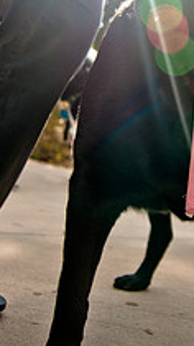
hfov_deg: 20.4
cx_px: 190
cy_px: 114
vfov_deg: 36.2
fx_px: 523
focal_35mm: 57
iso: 400
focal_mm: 17
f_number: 2.8
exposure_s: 1/4000
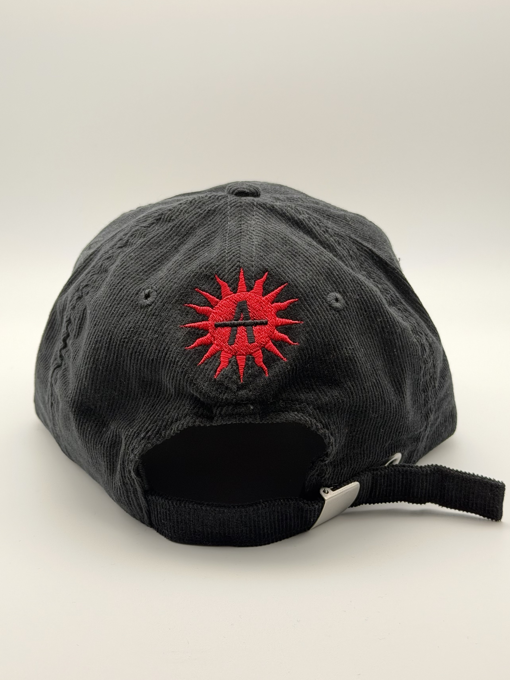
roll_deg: -0.3
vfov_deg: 39.7
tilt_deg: -17.6
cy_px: 340
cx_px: 255
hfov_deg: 30.3
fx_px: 943
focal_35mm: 48
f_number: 1.78
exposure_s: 1/215
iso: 64
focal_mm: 6.76
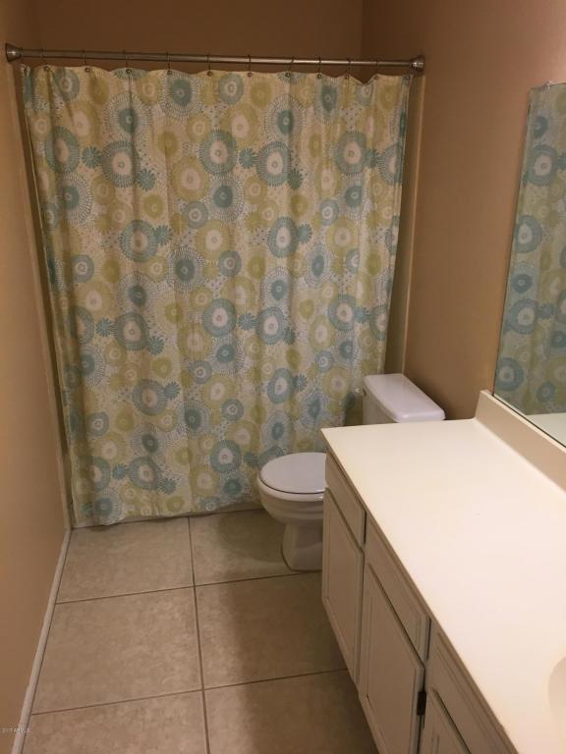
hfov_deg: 48.2
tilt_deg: -16.1
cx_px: 283
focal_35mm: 29
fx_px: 632
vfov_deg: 61.7
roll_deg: +1.9
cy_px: 377
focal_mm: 4.15
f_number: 2.2
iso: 40
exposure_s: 1/30
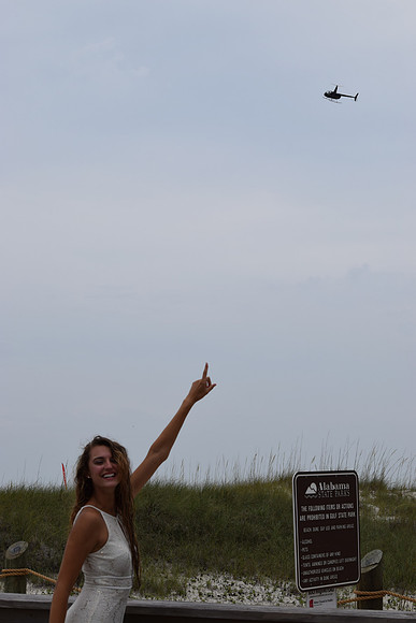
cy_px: 312
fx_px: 1429
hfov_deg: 16.6
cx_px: 208
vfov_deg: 24.6
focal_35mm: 82
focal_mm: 55
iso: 200
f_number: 9
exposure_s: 1/320
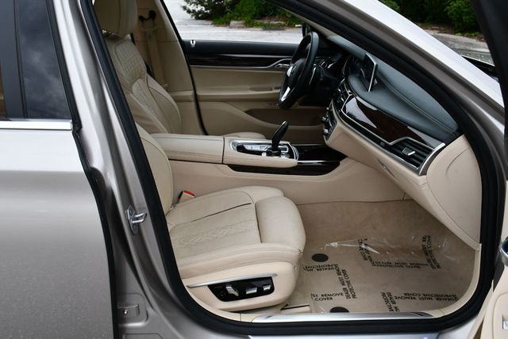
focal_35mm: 36
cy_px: 170
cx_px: 254
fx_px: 508
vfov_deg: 36.9
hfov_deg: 53.1
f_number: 5.6
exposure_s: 1/250
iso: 320
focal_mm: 18
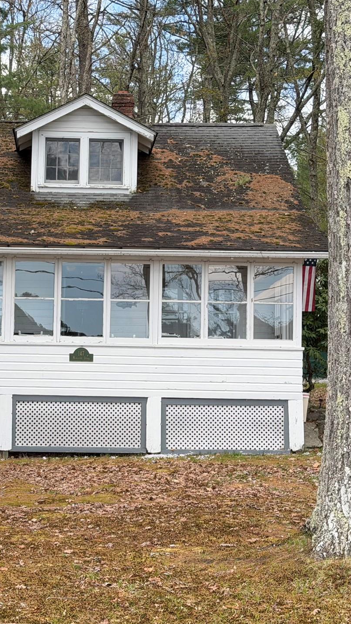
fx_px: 1241
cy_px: 311
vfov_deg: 28.2
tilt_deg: +2.7
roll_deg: -0.7
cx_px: 104
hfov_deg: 16.0
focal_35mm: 75
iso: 80
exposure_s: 1/1484
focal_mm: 6.76
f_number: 1.78
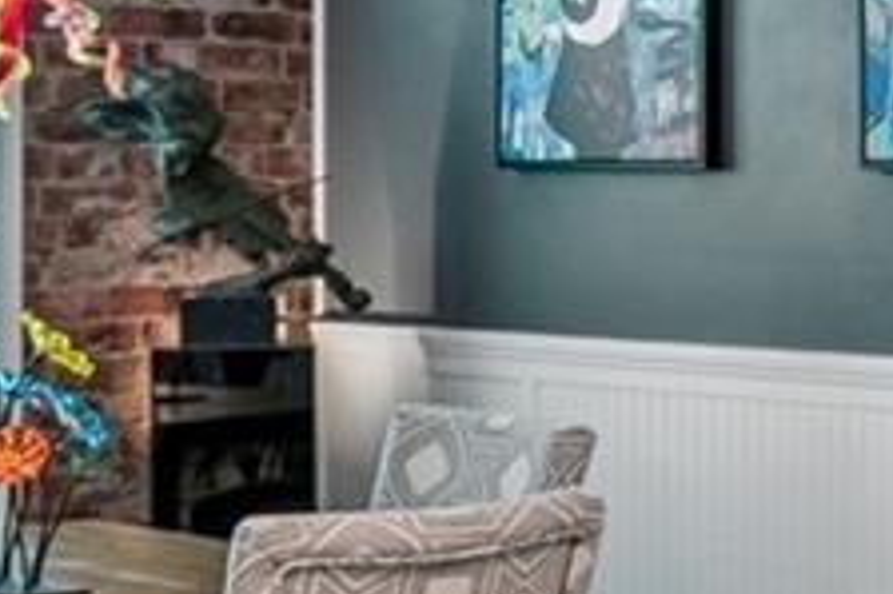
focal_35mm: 107
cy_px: 259
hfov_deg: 15.8
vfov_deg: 12.8
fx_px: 2652
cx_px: 1694
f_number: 7.1
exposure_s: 1/5
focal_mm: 10
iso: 100
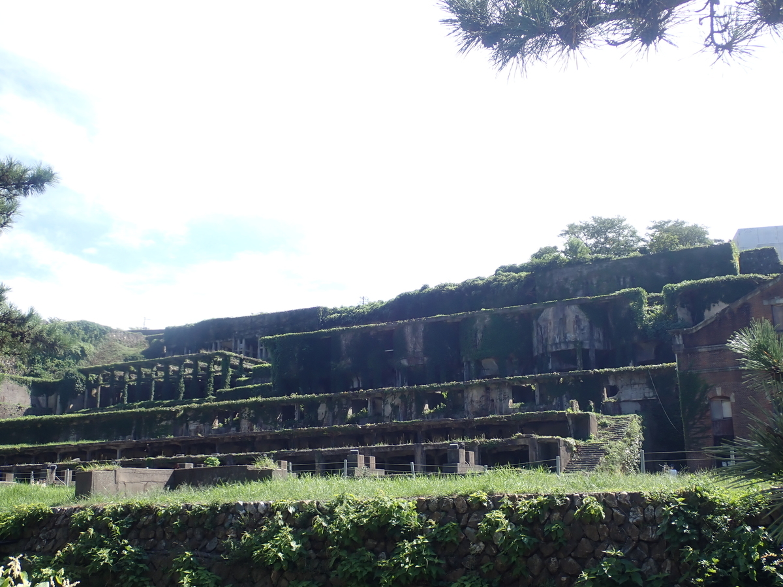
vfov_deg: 37.7
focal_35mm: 38
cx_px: 392
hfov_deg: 49.0
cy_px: 294
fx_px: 860
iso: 100
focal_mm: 6.83
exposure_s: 1/400
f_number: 3.5
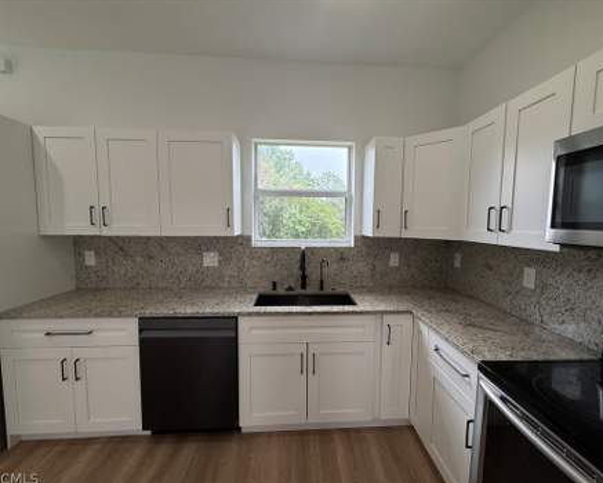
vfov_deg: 84.1
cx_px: 309
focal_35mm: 15
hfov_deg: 96.8
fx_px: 268
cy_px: 242
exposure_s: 1/120
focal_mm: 2.22
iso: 160
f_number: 2.2
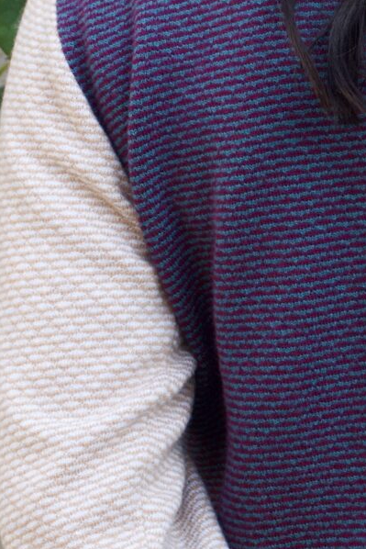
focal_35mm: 415
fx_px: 6325
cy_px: 199
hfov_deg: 3.3
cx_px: 529
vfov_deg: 5.0
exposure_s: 1/100
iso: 100
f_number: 3.5
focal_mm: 35.68
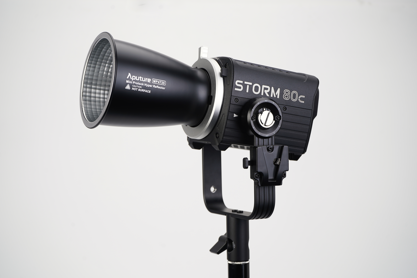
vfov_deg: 19.5
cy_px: 139
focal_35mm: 70
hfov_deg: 28.8
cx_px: 208
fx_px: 811
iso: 100
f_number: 8
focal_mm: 70
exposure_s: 1/125
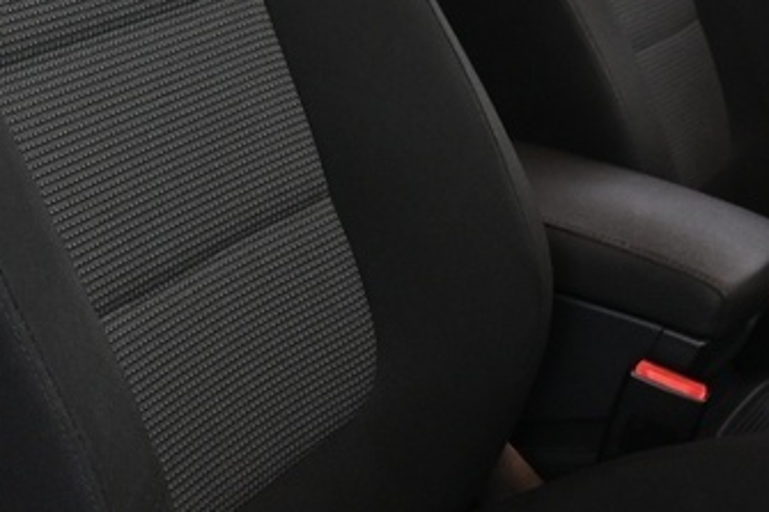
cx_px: 578
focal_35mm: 116
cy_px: 92
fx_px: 2477
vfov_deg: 11.8
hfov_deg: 17.5
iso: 720
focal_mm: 16
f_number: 3.5
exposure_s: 1/25
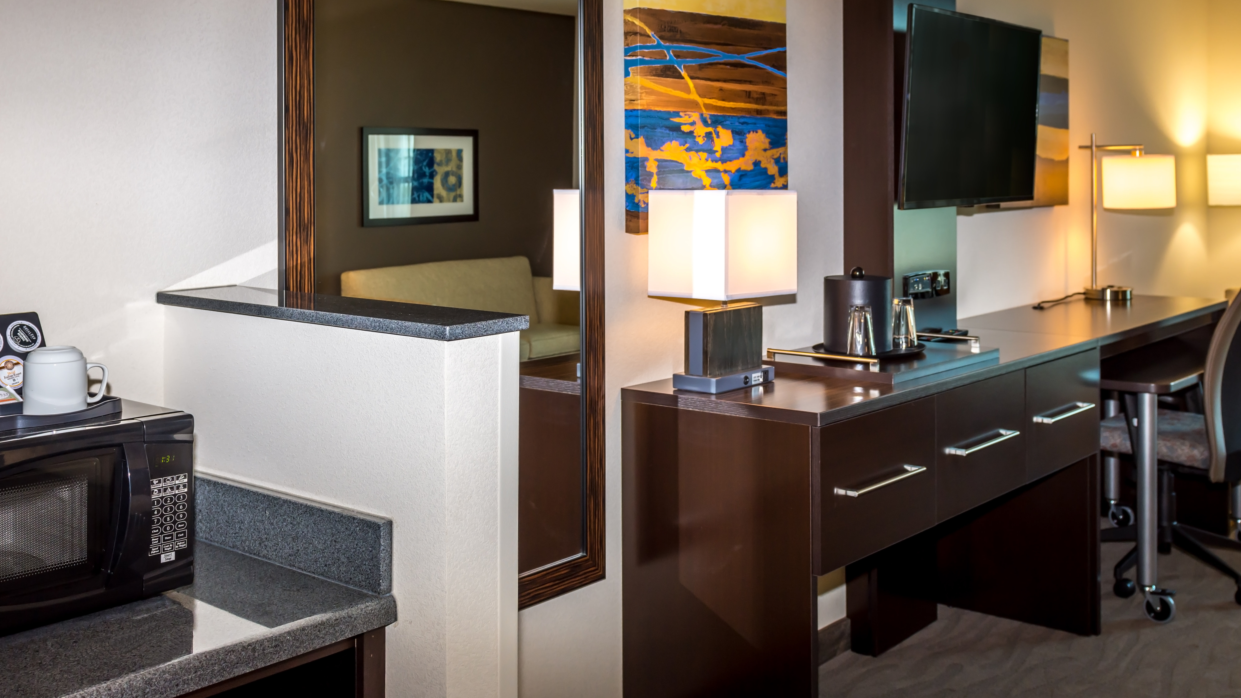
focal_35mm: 38
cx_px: 622
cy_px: 311
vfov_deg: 31.2
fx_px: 1250
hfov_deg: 52.8
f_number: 5.6
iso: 320
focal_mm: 24
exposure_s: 1/60
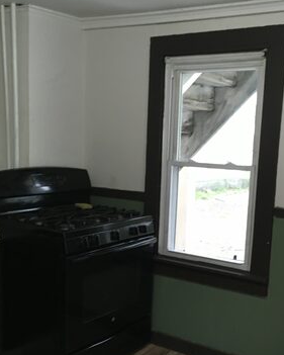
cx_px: 199
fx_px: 452
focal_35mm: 43
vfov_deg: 42.7
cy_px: 214
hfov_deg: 34.4
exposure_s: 1/30
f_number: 2.2
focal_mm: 4.15
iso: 125
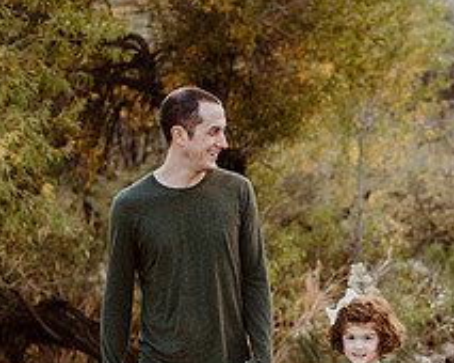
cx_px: 533
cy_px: 358
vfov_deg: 11.9
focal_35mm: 128
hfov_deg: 14.6
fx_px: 1718
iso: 400
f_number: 3.2
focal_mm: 50
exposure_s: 1/500
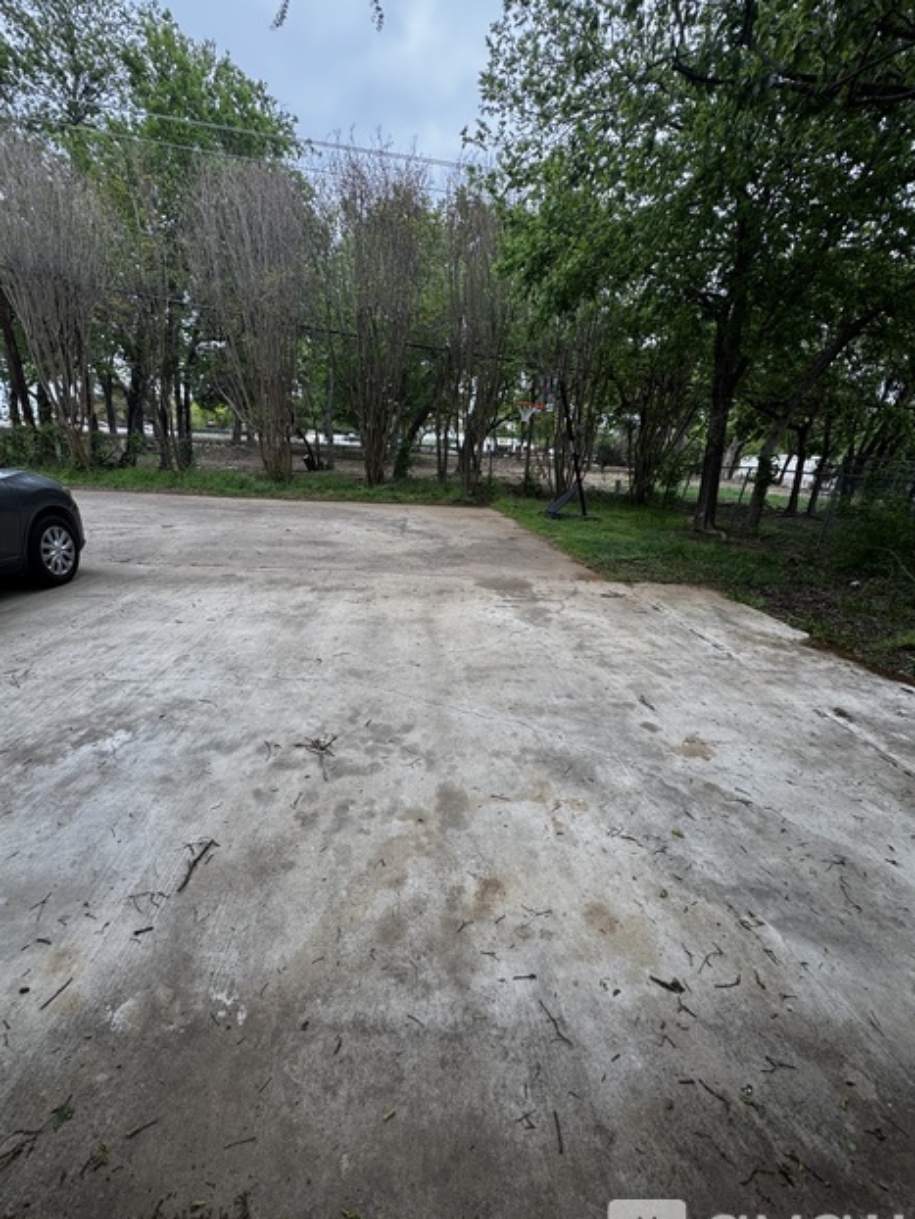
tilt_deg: -19.3
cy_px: 624
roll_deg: -2.0
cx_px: 435
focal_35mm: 15
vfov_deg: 98.1
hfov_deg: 81.7
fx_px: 528
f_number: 2.2
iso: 40
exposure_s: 1/105
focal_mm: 2.22
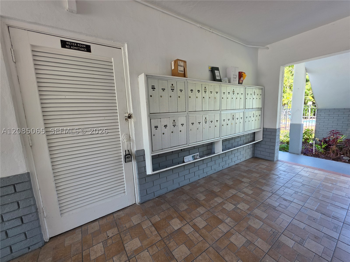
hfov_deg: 106.2
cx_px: 175
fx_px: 131
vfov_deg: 89.9
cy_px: 131
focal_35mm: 13
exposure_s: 1/120
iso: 50
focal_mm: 2.2
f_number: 1.9
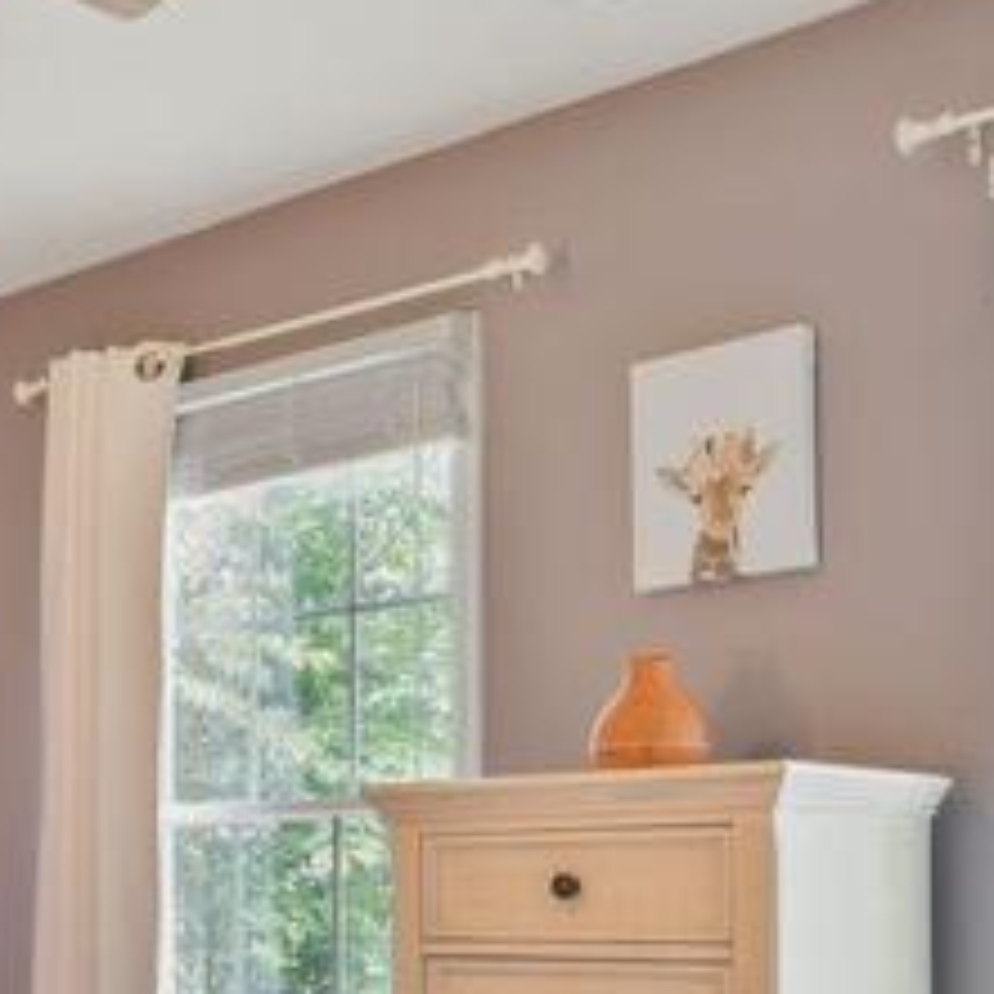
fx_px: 2047
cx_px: -67
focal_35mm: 63
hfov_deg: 25.5
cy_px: 911
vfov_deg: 26.3
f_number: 8
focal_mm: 16
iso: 200
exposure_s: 1/2.5
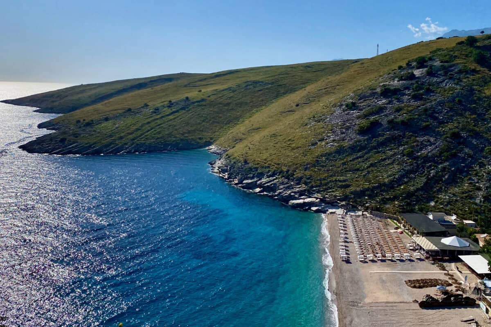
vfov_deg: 57.2
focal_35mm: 22
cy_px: 164
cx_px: 246
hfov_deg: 78.6
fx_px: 300
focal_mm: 8.4
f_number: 2.8
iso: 140
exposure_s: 1/2000
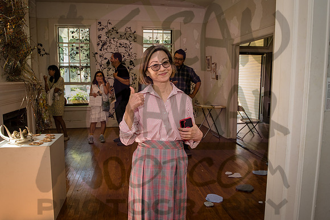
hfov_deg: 68.3
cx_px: 165
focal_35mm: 27
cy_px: 110
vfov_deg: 48.7
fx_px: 243
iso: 800
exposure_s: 1/200
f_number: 4.5
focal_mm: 24
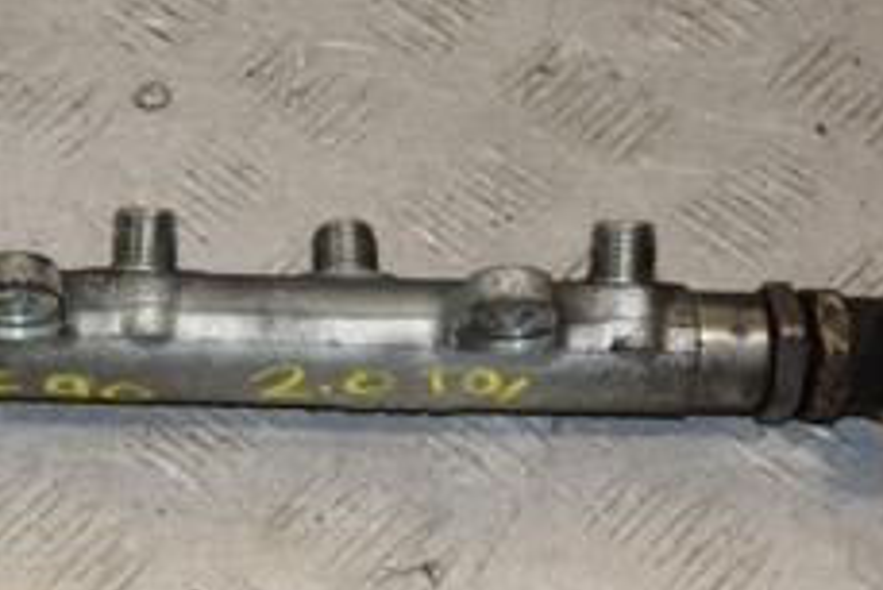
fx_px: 3370
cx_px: -81
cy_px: 262
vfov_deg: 10.0
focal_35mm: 137
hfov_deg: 14.6
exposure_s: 1/200
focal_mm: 35
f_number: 9
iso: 800
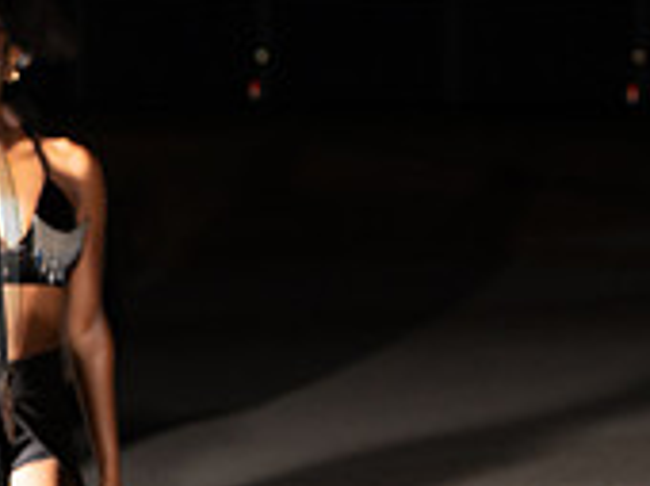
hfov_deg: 8.4
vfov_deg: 6.4
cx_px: -375
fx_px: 4313
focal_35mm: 230
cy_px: 272
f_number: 6.3
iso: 1000
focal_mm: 70
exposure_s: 1/200
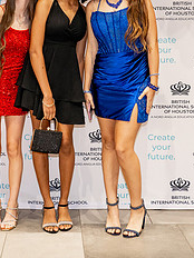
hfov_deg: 19.0
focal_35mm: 77
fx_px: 575
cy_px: 64
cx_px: 57
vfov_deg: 25.0
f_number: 4
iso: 1250
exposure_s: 1/100
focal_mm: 32
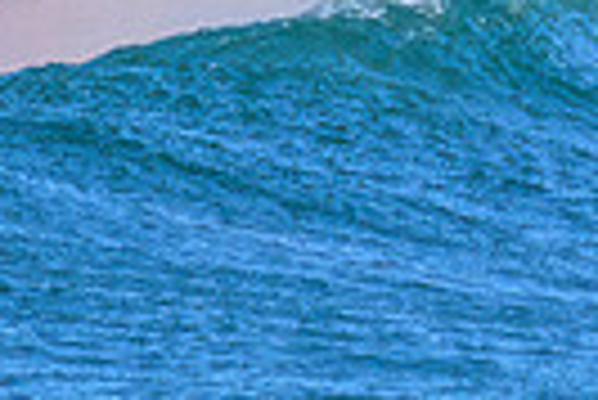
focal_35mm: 4771
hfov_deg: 0.4
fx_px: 79337
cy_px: -51
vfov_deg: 0.3
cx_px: 929
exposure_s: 1/2000
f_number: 11
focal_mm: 800
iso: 1100
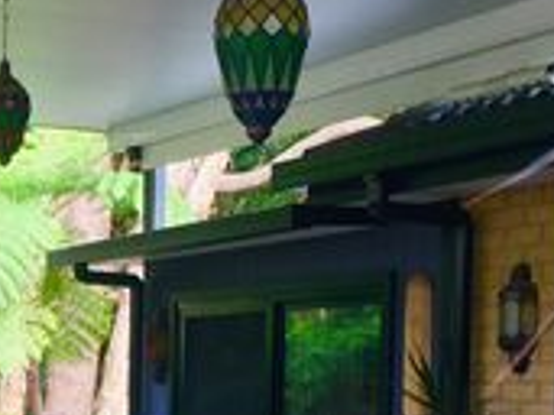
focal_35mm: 102
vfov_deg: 14.1
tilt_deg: -1.2
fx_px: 1631
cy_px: 467
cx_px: -65
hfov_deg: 18.5
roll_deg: -0.3
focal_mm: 4.15
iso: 32
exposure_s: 1/33
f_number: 2.2
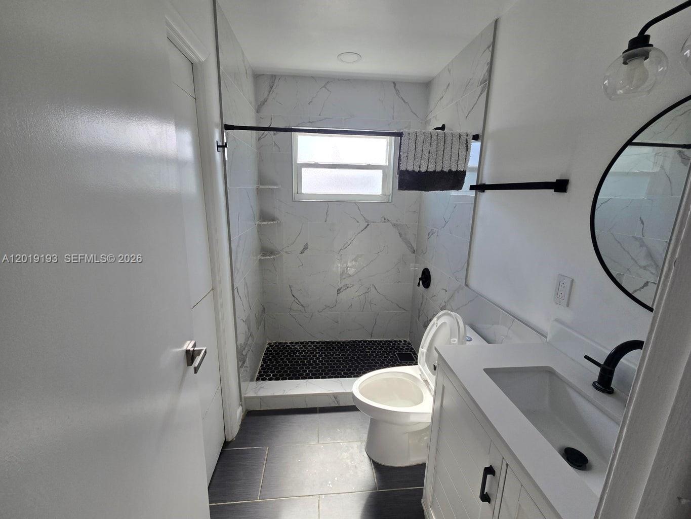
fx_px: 260
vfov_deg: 89.9
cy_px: 260
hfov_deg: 106.2
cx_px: 346
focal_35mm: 13
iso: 50
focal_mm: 2.2
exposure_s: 1/211
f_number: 2.2
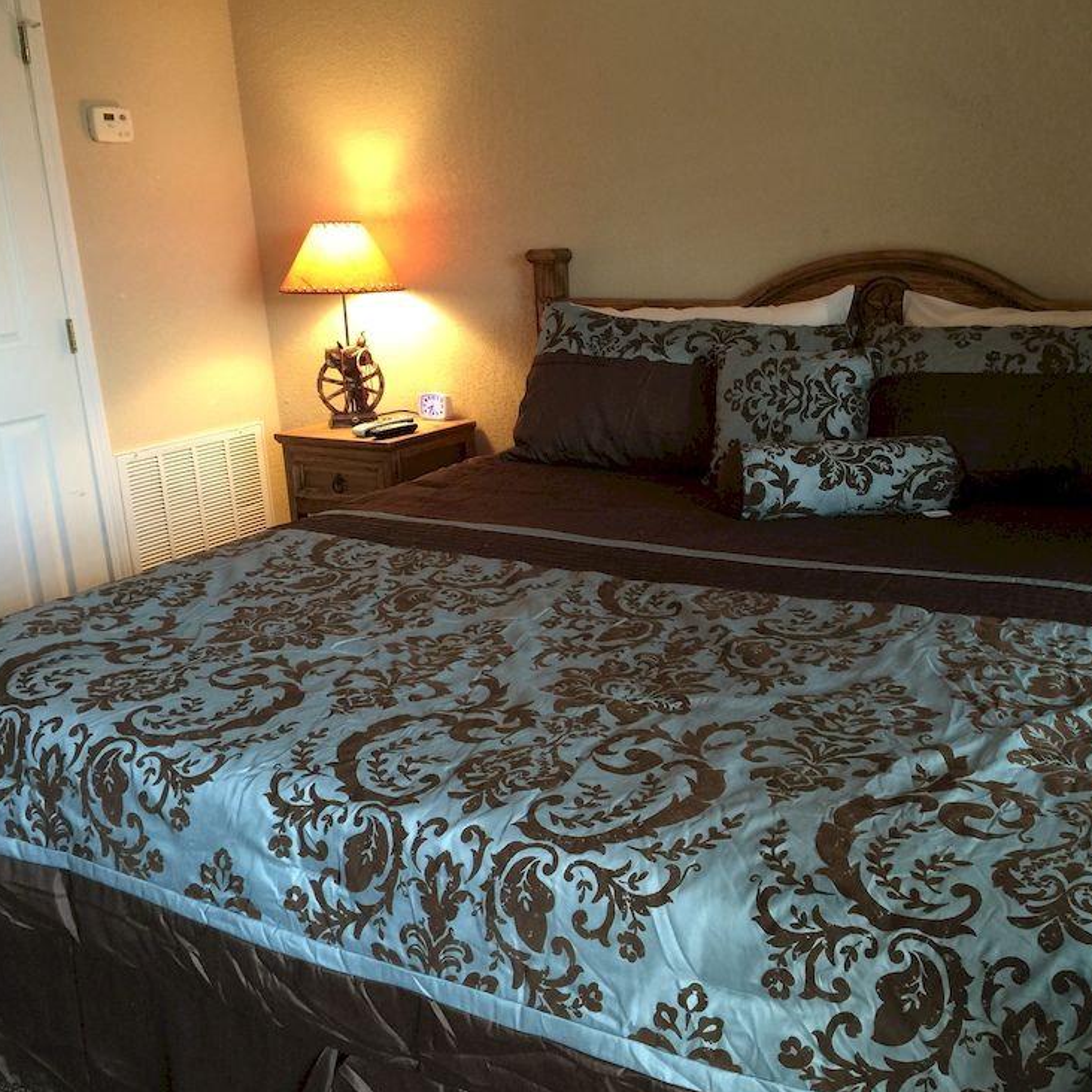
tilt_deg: -17.3
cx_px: 691
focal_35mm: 35
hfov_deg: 46.7
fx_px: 1249
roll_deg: +1.3
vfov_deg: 47.2
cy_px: 556
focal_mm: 4.15
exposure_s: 1/15
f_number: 2.2
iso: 50
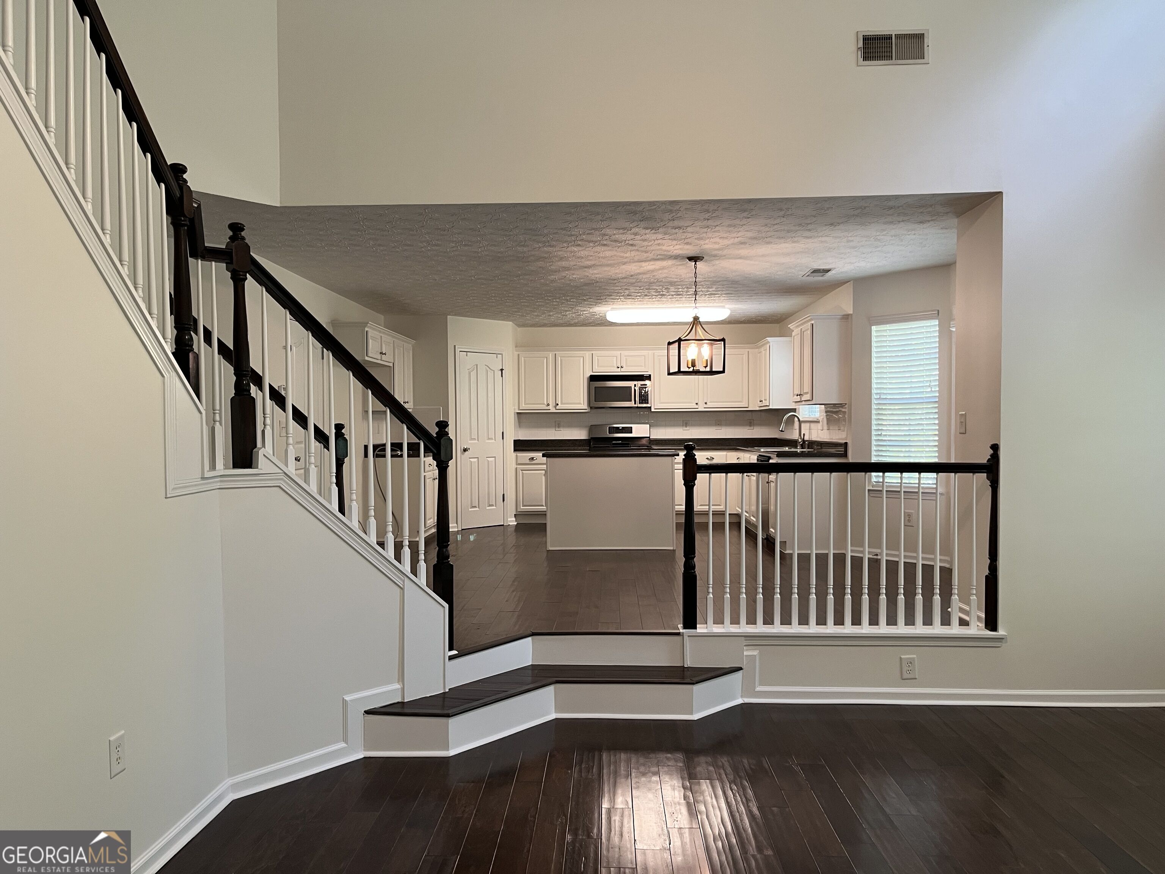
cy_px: 437
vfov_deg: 53.1
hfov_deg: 67.3
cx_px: 582
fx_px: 875
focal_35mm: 26
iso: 100
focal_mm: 5.1
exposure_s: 1/60
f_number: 1.6
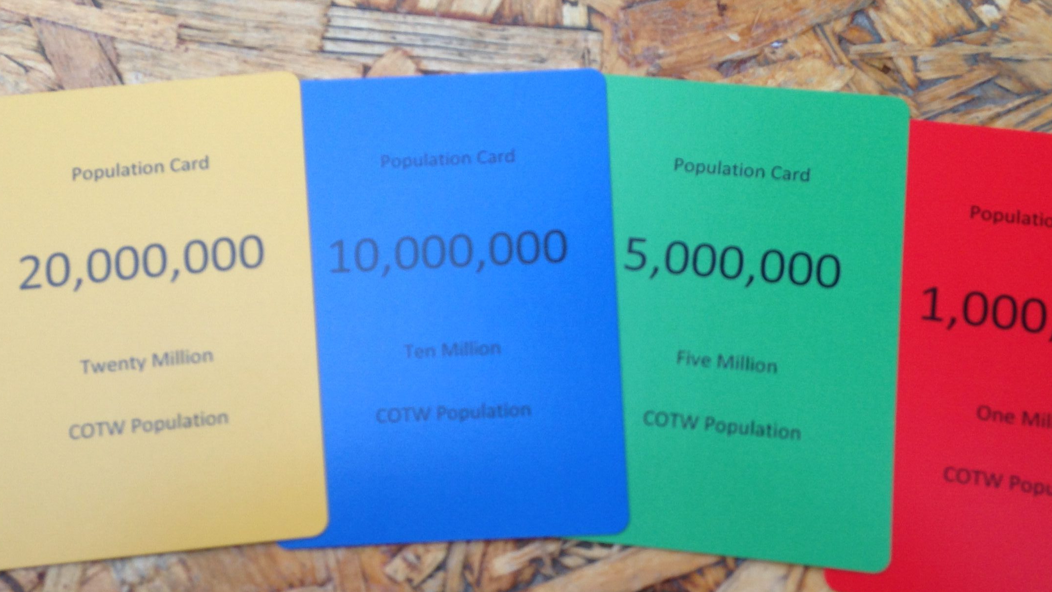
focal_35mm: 43
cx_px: 569
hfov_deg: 47.3
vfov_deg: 27.6
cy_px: 369
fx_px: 1200
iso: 50
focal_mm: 4.12
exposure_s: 1/133
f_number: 2.4
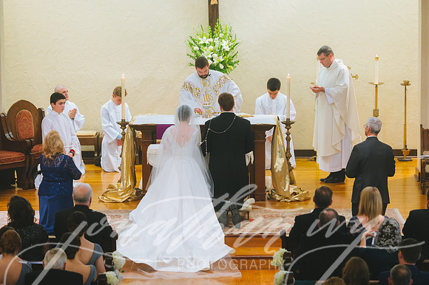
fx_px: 1727
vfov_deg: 9.5
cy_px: 142
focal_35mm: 145
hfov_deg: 14.2
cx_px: 214
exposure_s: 1/200
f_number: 2.8
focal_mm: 145
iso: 3200
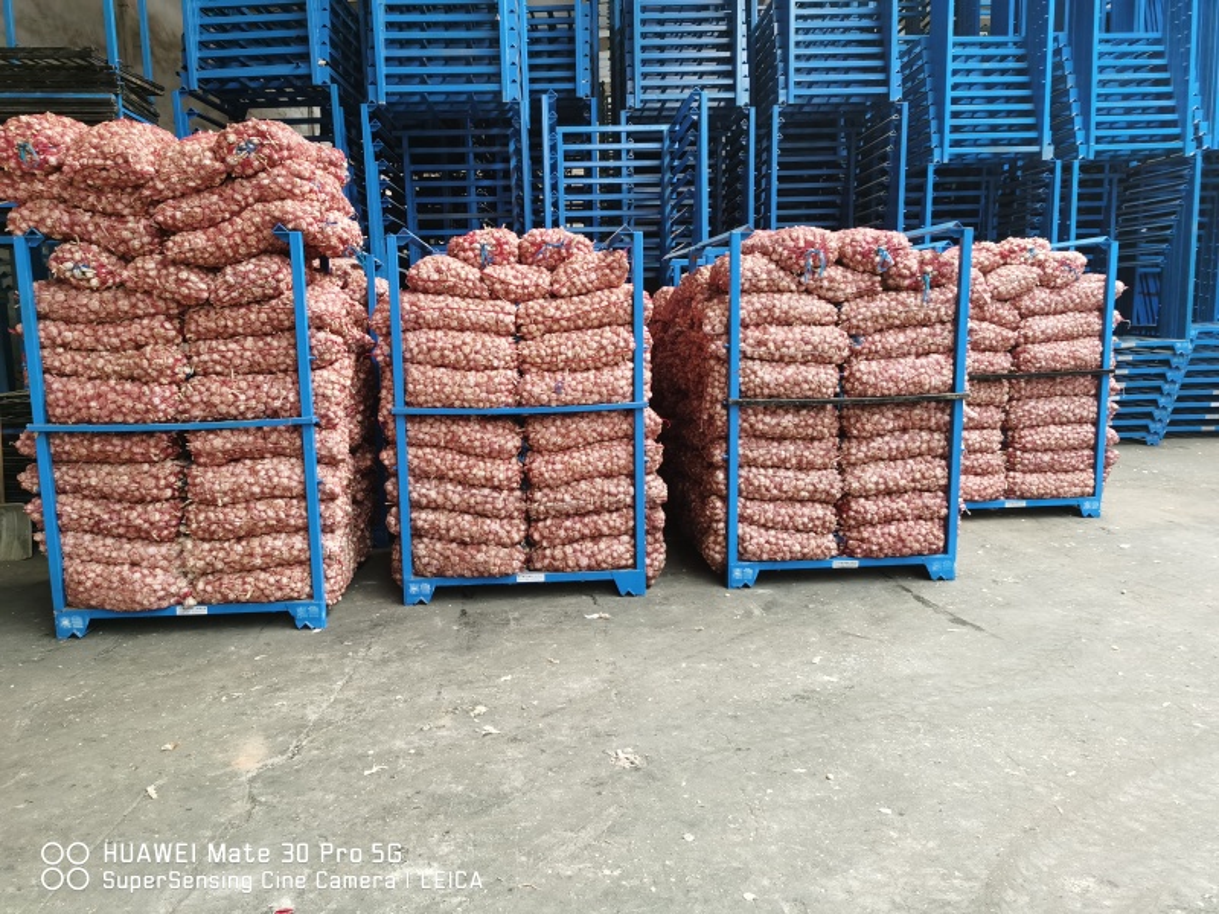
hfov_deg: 65.3
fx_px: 951
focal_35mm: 27
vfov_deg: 51.4
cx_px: 610
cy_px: 457
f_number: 1.6
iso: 250
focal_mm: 5.56
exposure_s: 1/50
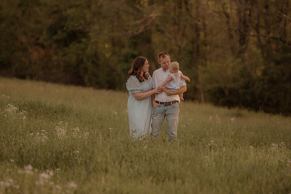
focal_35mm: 127
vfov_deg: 10.8
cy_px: 97
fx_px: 1026
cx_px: 146
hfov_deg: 16.1
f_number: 1.4
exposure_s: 1/800
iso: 160
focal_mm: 85
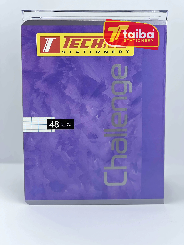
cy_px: 122
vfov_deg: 25.3
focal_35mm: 77
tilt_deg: -15.0
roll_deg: -0.2
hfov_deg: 19.1
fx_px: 546
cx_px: 92
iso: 20
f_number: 2.8
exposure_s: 1/127
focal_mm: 9
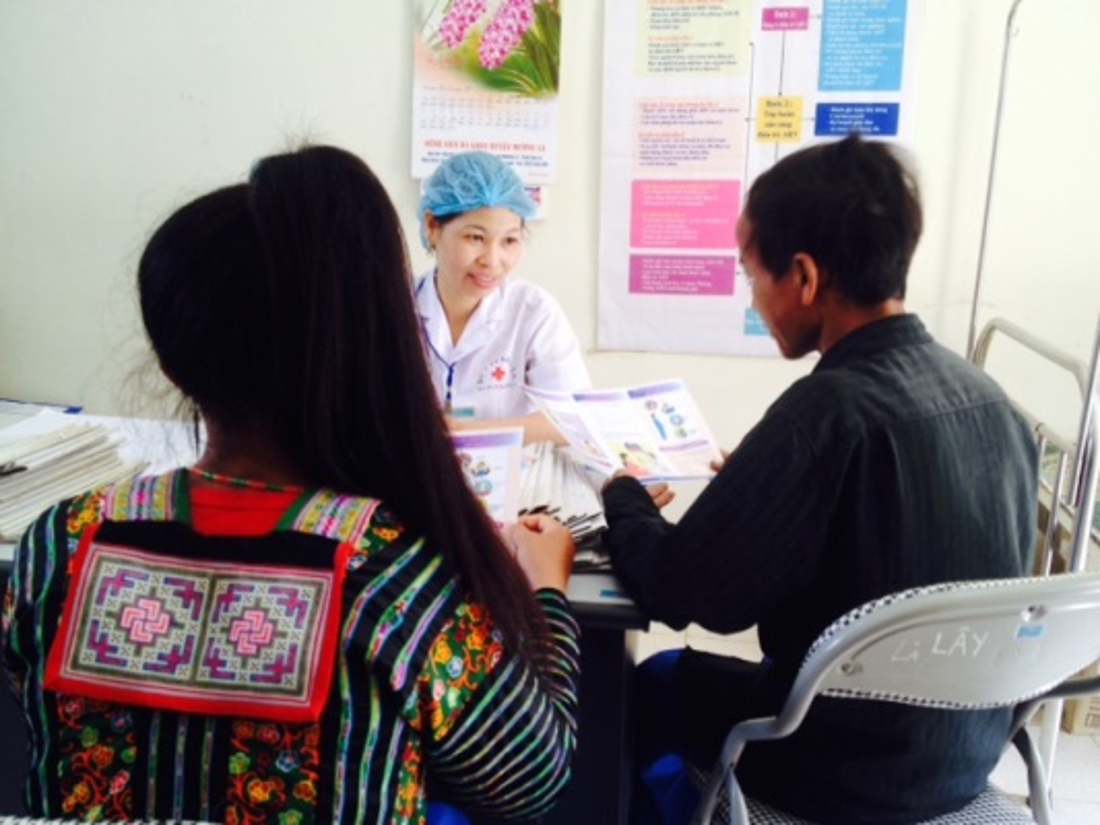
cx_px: 550
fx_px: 1112
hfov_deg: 52.6
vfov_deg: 40.7
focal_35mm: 35
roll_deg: -0.2
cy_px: 412
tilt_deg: -16.1
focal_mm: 4.28
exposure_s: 1/30
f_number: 2.4
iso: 50
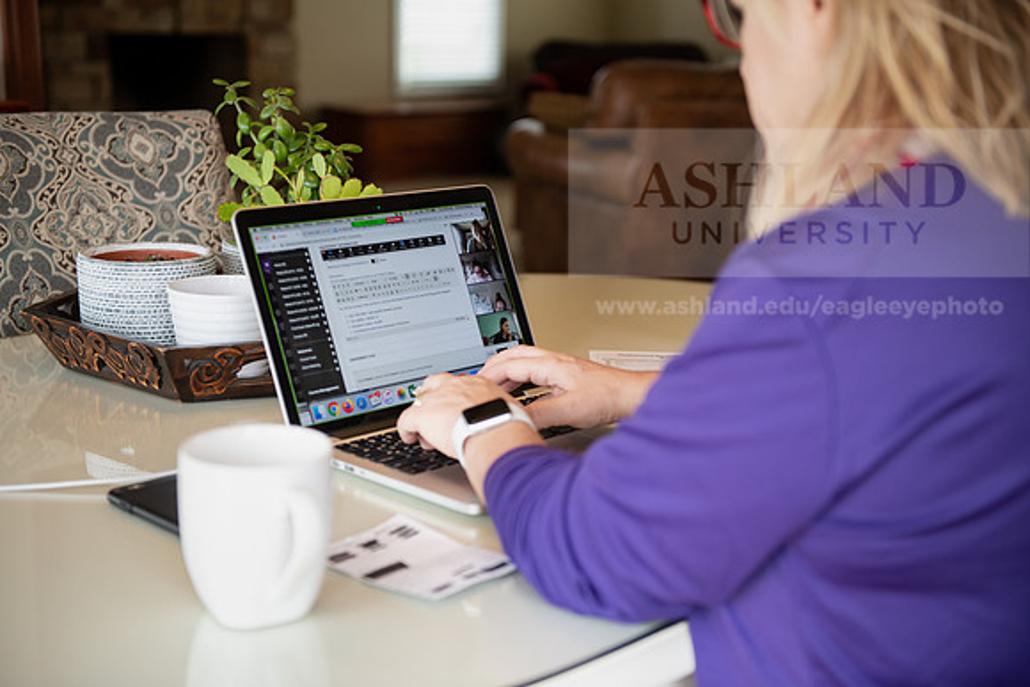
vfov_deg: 24.6
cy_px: 344
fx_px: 1574
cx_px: 515
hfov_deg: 36.2
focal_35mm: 55
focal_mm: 55
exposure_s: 1/200
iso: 800
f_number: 3.2
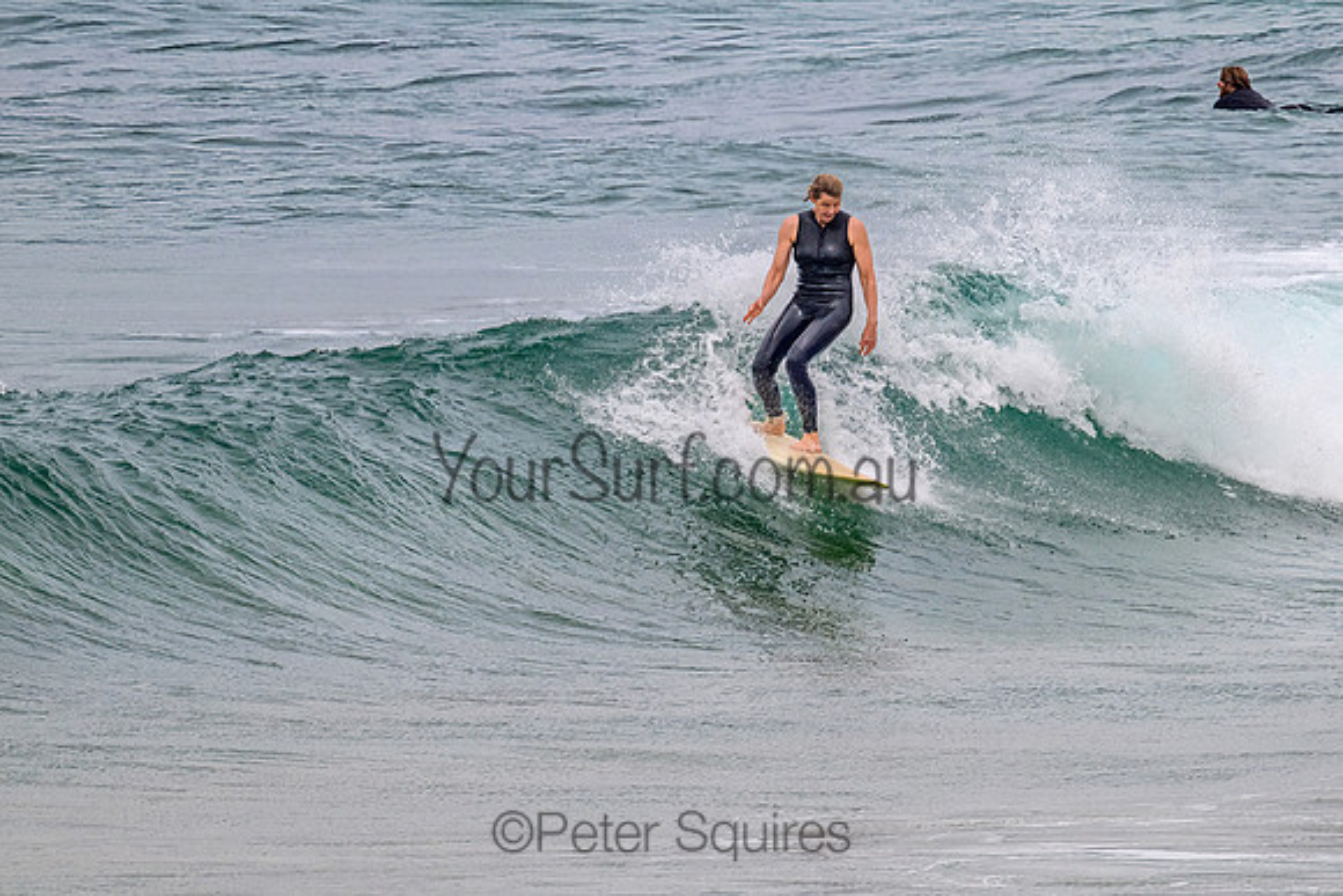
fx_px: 37398
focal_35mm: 1002
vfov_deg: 1.4
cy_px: 374
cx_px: 824
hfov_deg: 2.1
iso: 900
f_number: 11
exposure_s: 1/2000
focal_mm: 800
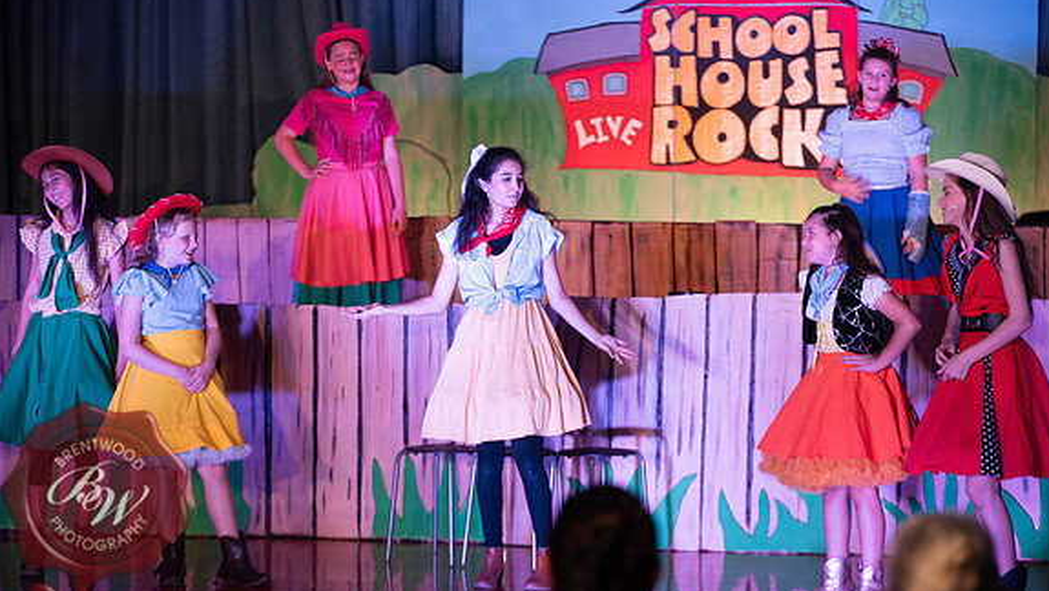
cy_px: 269
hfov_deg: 16.3
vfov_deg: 9.2
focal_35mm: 132
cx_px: 525
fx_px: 3673
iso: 560
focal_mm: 125
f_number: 2.8
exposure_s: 1/125
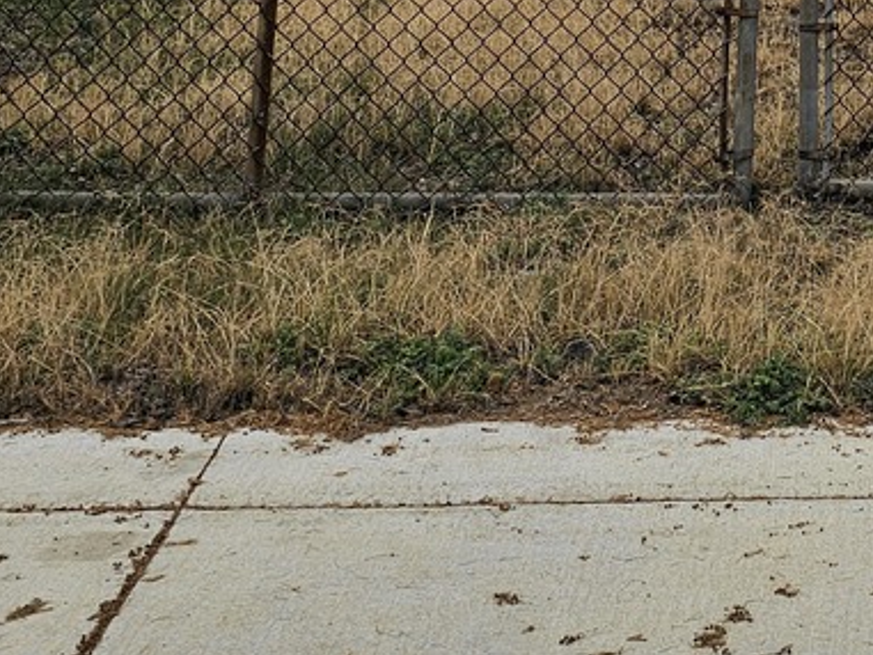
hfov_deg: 21.2
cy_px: -357
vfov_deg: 15.5
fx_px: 2195
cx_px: 985
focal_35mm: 87
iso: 10
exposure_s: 1/601
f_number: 1.7
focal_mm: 6.3
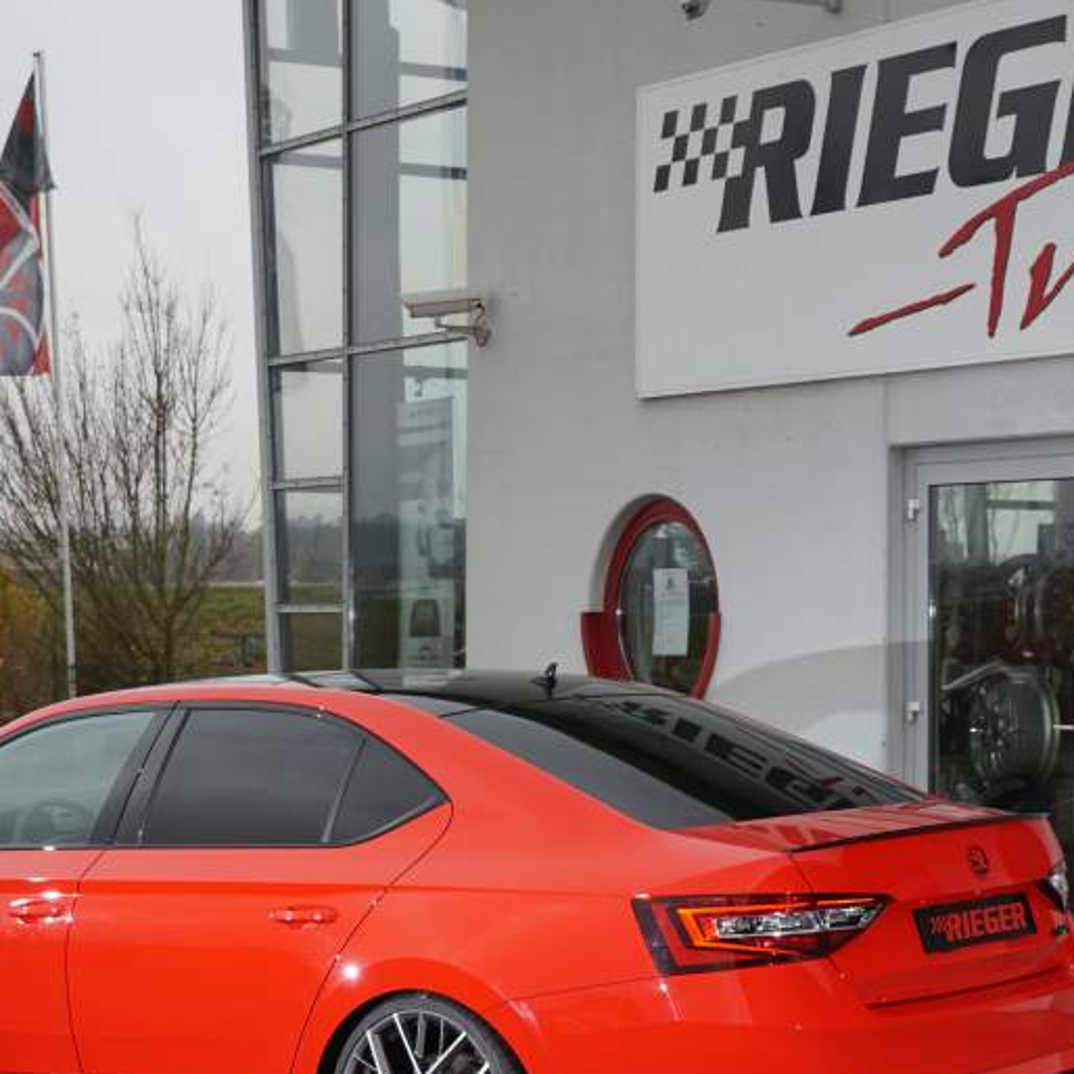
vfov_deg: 19.5
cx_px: 585
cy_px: 611
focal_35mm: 89
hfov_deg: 19.5
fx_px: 3119
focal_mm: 35
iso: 250
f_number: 4.5
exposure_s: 1/160
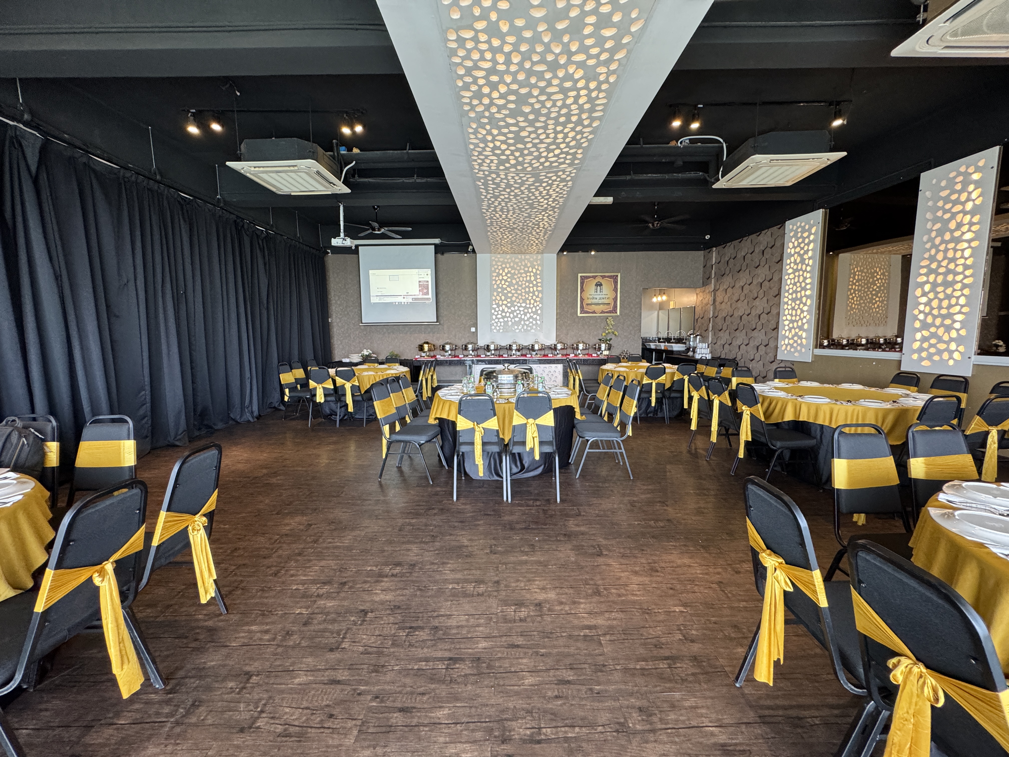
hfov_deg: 102.1
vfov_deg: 85.7
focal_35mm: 14
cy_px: 378
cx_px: 504
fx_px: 408
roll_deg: +1.5
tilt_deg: -6.3
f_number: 2.2
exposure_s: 1/99
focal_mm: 2.22
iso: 250
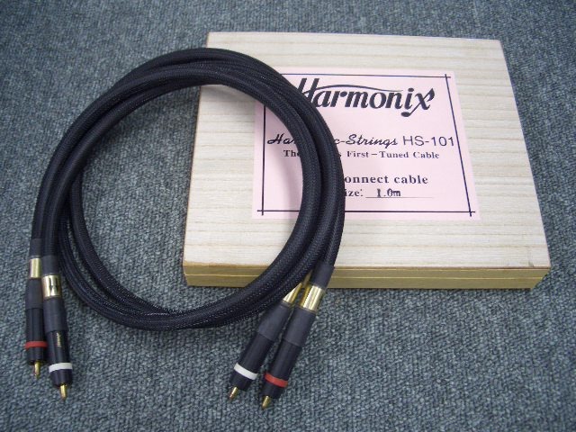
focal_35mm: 35
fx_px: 582
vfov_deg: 40.7
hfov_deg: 52.6
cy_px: 216
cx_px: 288
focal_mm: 5.8
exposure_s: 1/25
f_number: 2.6
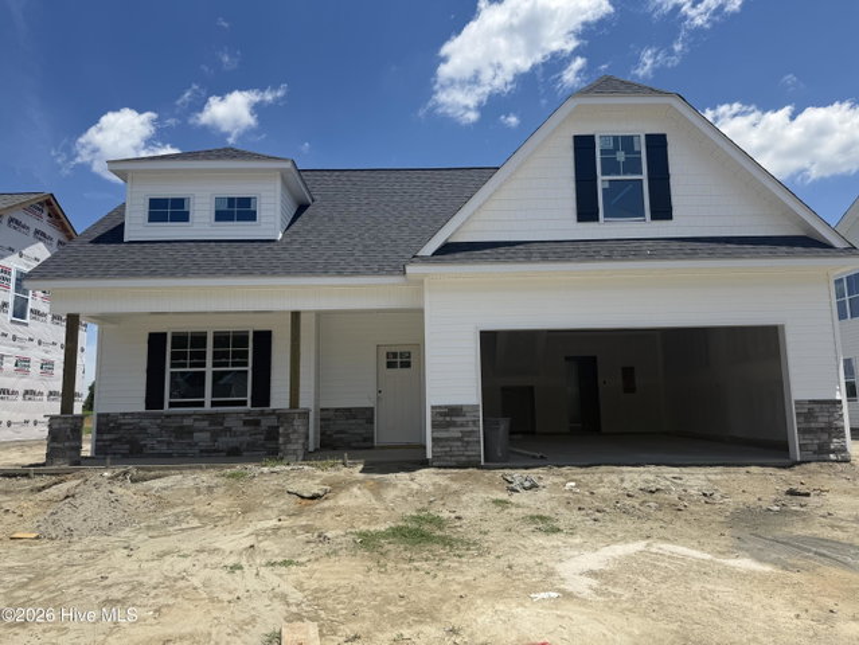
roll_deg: +1.4
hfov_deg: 71.6
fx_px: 596
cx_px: 430
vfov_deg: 56.9
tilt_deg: +8.7
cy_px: 322
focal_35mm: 24
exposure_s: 1/6711
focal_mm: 6.76
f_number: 1.78
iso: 80
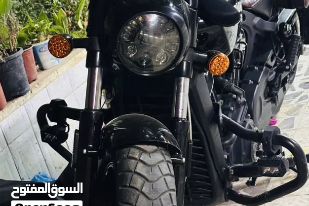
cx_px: 157
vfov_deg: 26.5
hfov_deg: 38.9
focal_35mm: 51
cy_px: 111
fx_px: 438
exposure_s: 1/25
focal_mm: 6.86
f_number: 1.78
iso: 640
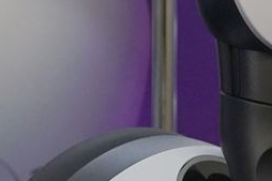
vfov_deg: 3.8
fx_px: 2741
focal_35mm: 363
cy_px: 251
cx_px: -183
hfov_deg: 5.6
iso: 1000
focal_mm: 48
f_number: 7.1
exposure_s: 1/250
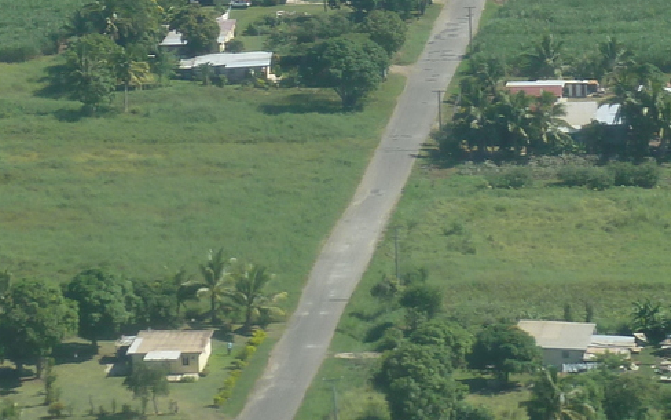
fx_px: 3493
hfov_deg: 11.0
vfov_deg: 6.8
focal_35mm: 191
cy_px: -167
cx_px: 279
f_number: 3.9
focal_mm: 9.1
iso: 80
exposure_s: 1/400
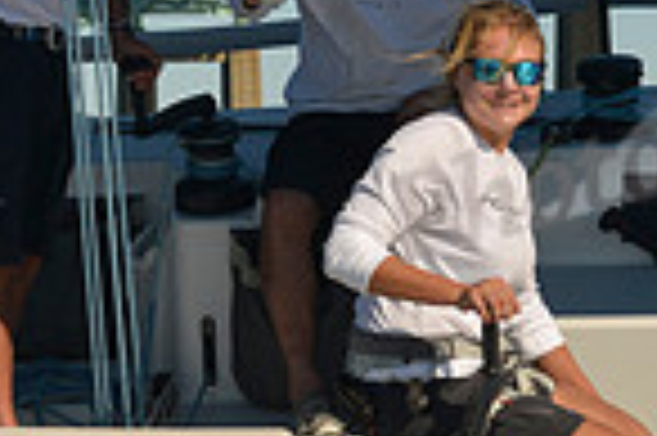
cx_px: 162
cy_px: 443
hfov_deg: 7.4
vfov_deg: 4.9
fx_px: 5086
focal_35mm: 279
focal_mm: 70
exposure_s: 1/1250
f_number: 8
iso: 400
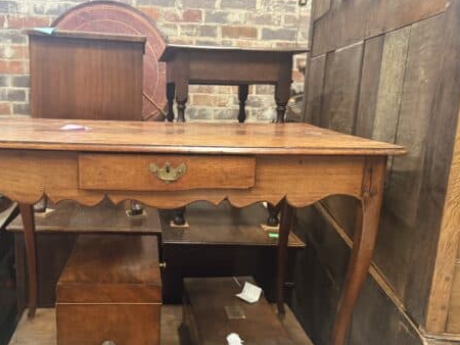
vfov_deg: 44.2
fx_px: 425
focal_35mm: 32
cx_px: 170
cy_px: 185
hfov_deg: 56.1
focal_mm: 6.76
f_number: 1.78
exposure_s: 1/40
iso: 640
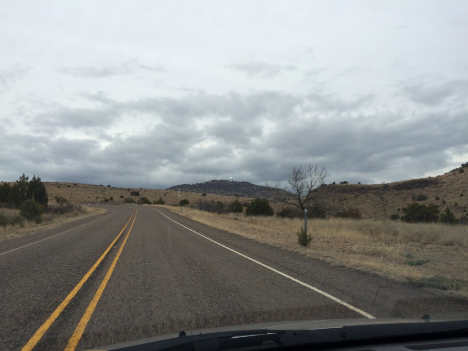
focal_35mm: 29
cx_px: 234
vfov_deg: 48.2
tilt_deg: +2.2
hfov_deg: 61.7
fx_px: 392
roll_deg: +1.2
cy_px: 176
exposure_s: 1/477
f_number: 2.2
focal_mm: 4.15
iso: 32
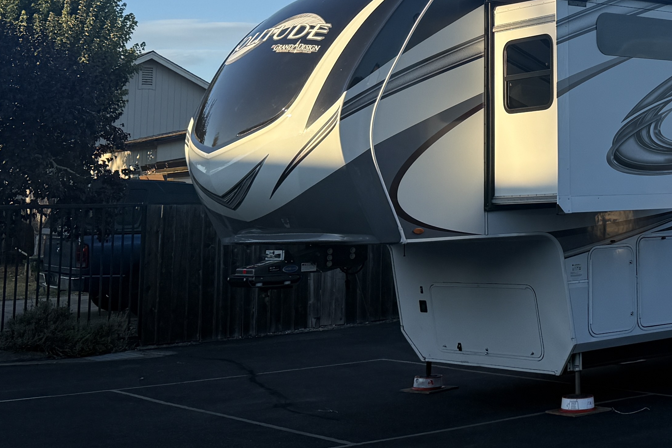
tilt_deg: +8.2
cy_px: 26
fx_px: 1213
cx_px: 700
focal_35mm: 65
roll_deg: +2.8
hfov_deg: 28.7
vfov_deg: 20.4
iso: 80
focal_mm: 6.76
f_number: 1.78
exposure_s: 1/2232
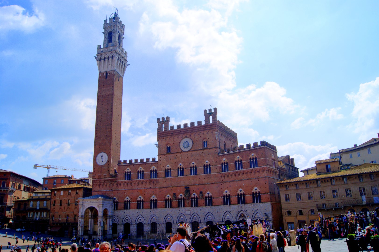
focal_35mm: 27
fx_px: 284
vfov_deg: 47.9
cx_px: 190
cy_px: 126
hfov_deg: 67.4
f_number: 10
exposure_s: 1/400
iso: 100
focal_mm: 18
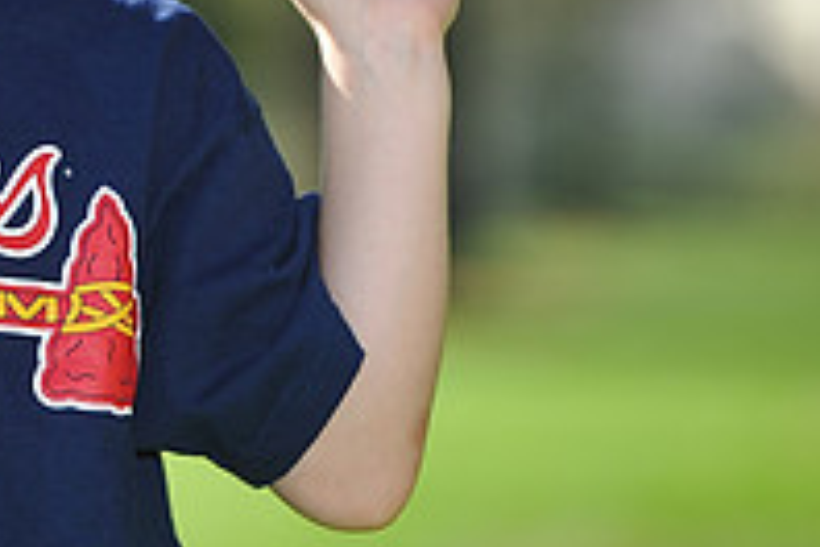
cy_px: -174
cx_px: -153
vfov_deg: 2.8
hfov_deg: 4.2
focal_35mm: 484
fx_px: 11024
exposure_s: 1/800
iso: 200
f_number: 4
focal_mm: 165
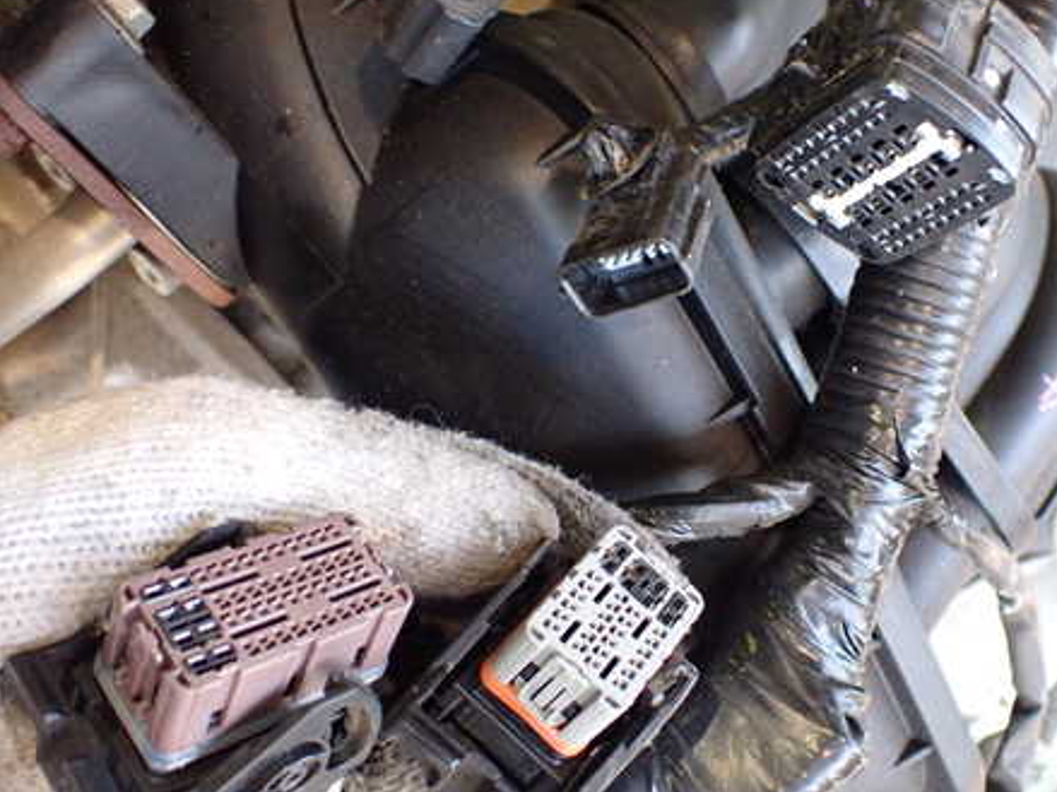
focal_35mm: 41
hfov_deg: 45.5
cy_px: 433
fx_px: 1252
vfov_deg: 35.1
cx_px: 643
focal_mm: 5.4
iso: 640
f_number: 2.3
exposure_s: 1/125
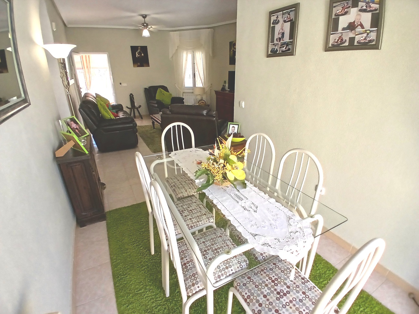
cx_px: 210
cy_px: 157
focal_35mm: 17
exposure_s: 1/100
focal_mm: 1.4
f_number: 2.2
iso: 80
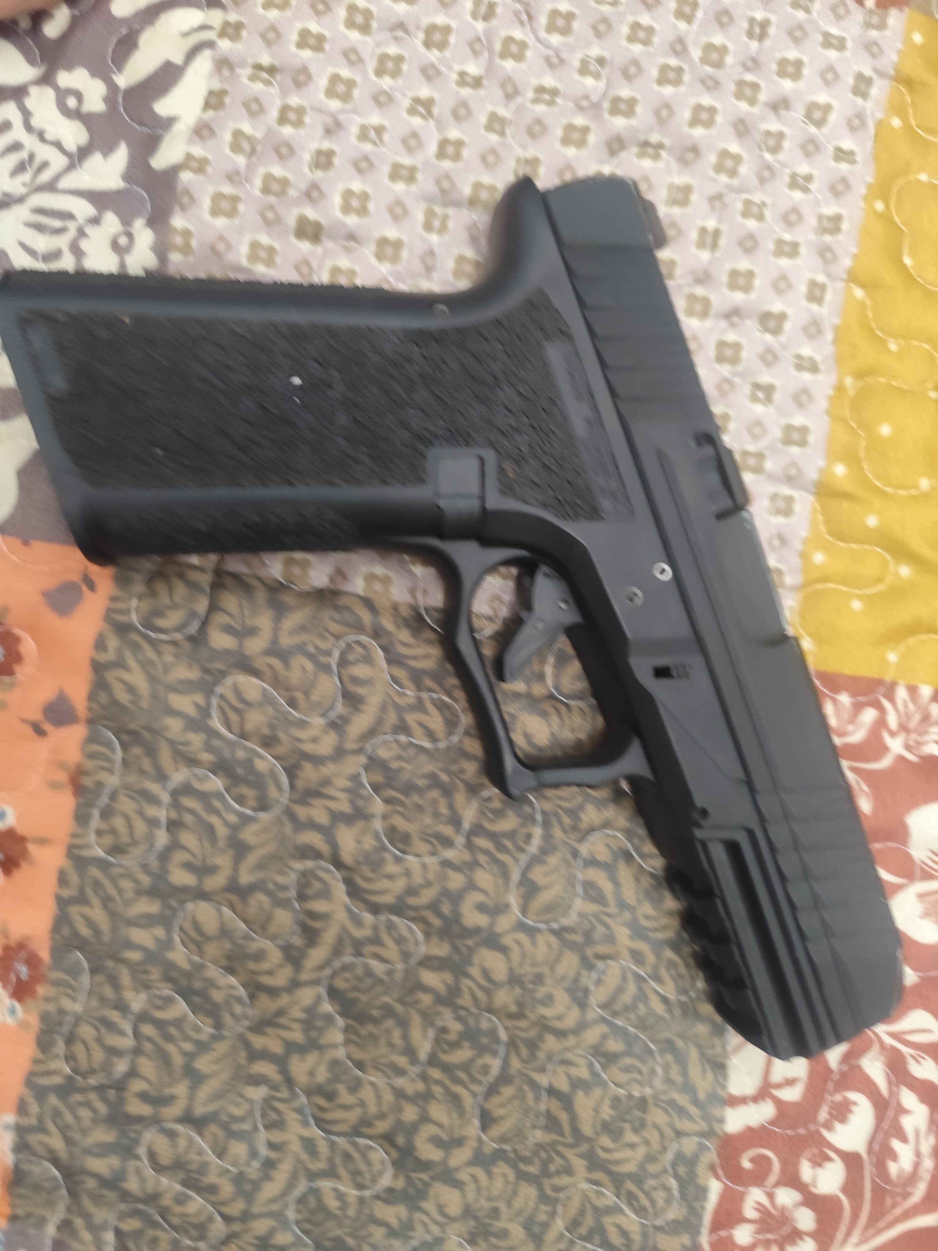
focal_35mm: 23
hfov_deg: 58.9
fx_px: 831
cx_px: 469
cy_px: 626
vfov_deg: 73.9
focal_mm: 6.14
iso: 2000
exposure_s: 1/20
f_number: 1.65
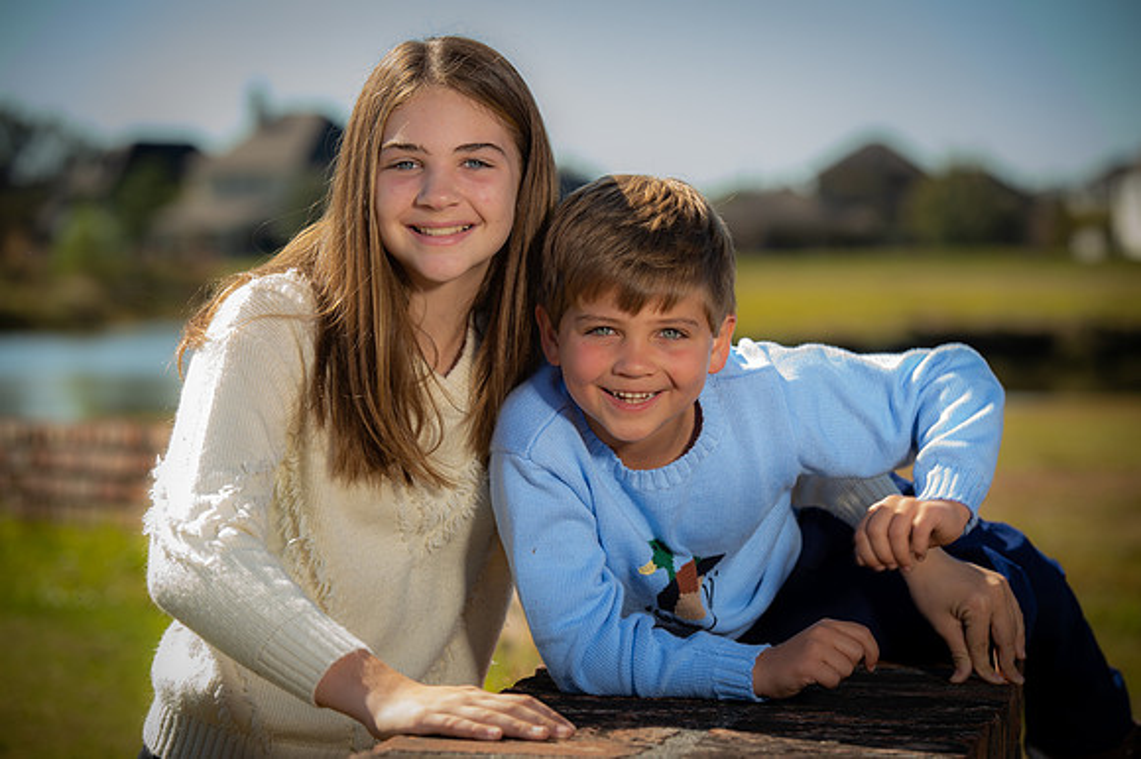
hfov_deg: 17.1
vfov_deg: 11.4
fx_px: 3801
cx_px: 570
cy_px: 380
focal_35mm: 120
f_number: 5
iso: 50
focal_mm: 120
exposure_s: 1/250
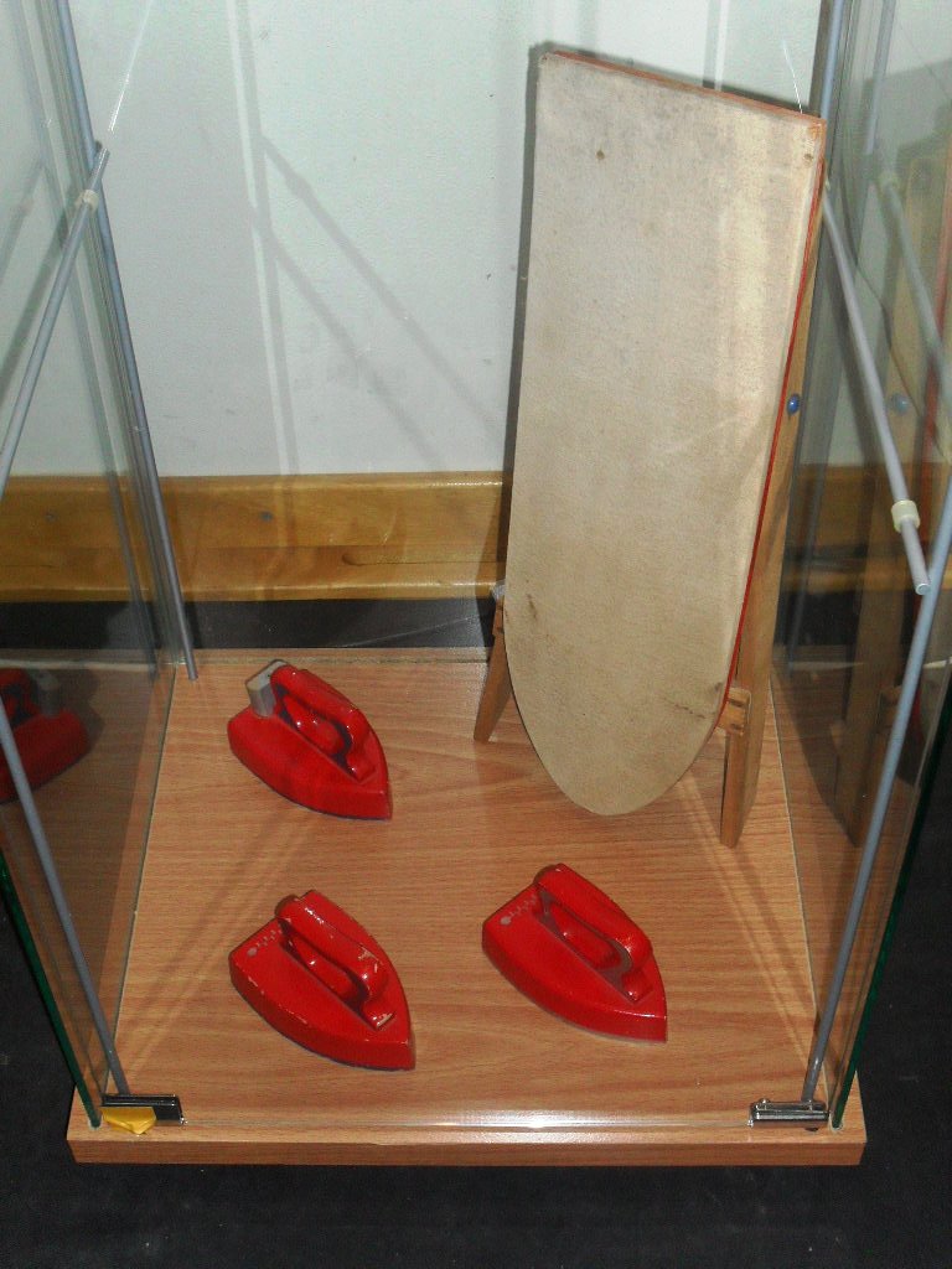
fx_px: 1797
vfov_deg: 38.9
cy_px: 634
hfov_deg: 29.7
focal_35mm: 49
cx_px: 476
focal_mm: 8.7
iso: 200
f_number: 3.9
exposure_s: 1/45
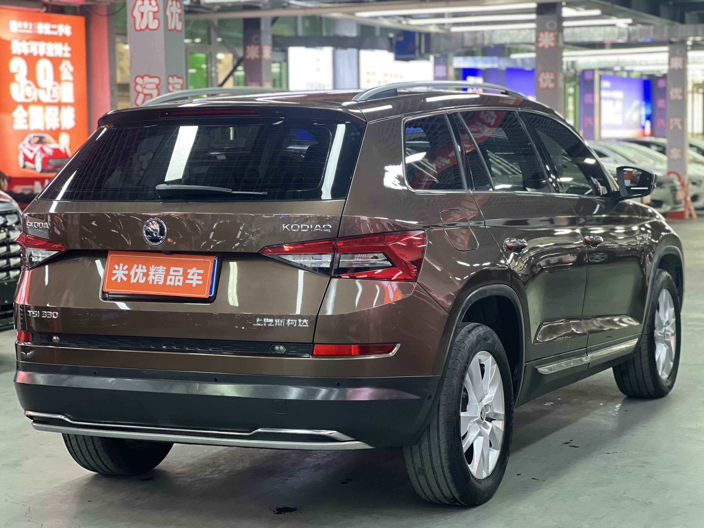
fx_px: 1566
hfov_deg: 25.3
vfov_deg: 19.1
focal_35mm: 77
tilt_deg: -5.3
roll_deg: +1.7
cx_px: 352
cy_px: 264
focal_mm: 9
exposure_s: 1/33
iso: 250
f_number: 2.8
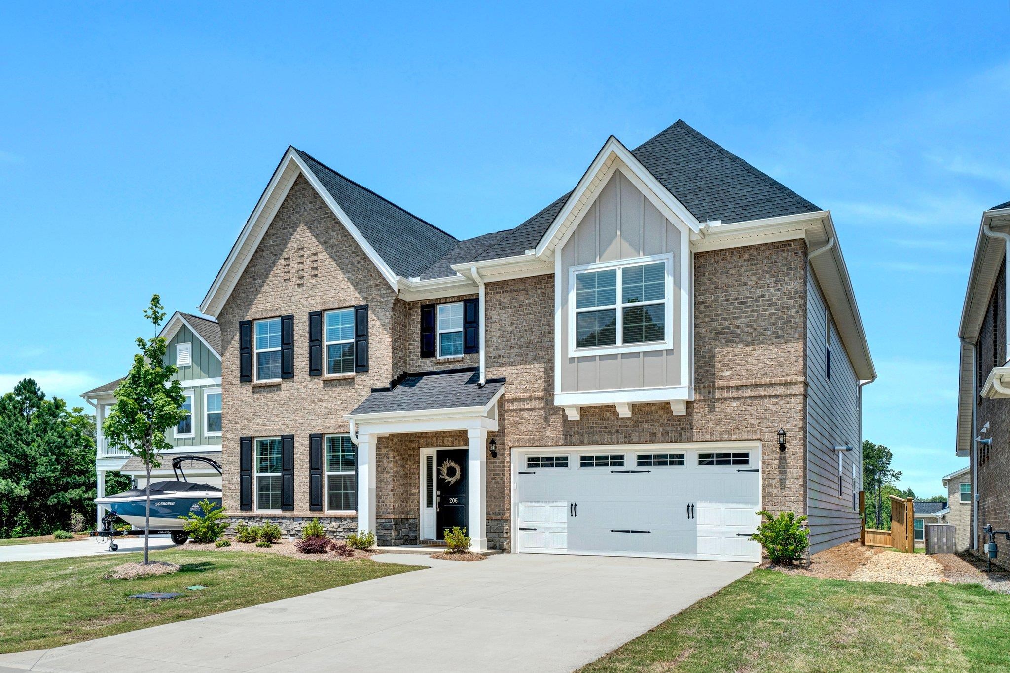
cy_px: 336
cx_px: 505
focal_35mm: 27
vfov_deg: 47.9
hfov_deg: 67.4
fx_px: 757
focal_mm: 18
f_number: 7.1
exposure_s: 1/2000
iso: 400
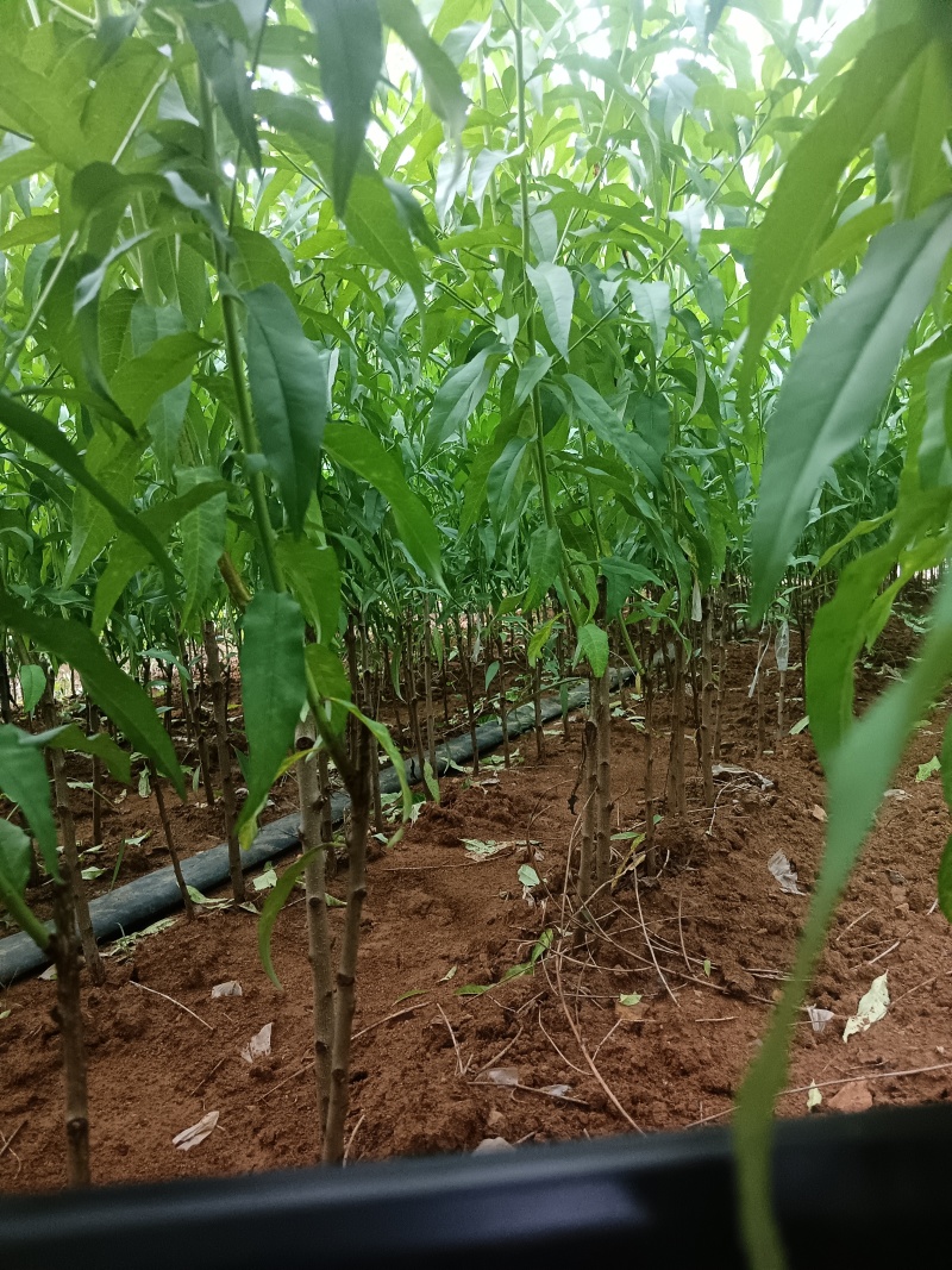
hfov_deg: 54.9
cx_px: 476
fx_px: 917
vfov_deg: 69.4
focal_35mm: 25
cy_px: 635
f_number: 1.8
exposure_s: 1/100
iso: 1917
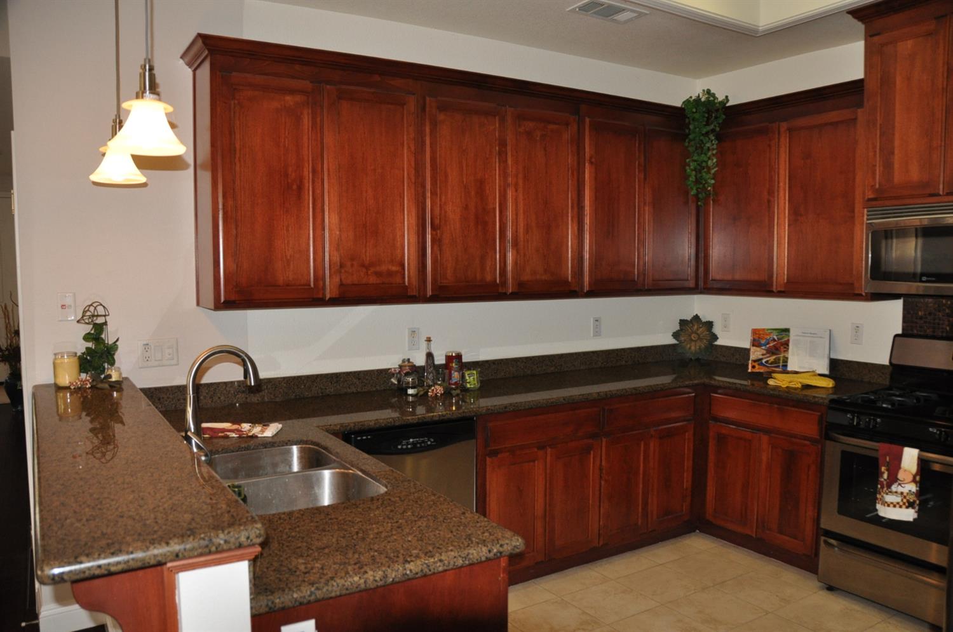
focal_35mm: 27
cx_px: 476
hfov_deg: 67.5
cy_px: 316
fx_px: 714
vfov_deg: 47.8
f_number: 3.5
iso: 800
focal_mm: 18
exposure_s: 1/60
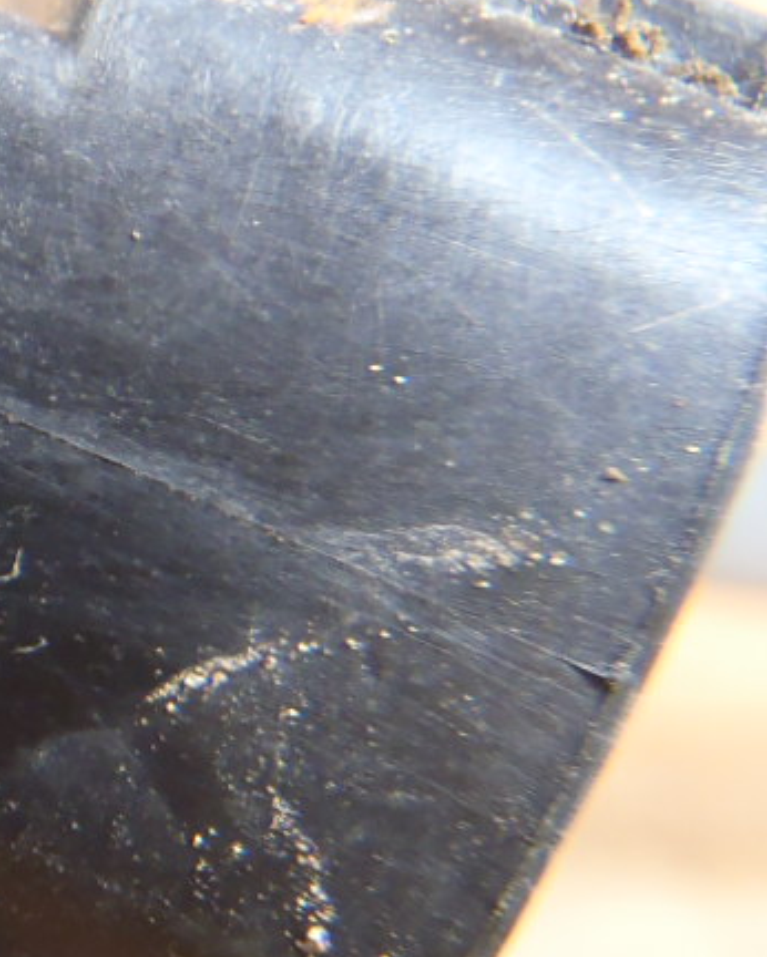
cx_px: -650
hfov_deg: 12.9
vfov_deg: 17.9
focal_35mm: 107
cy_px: 306
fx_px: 3034
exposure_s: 1/5
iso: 200
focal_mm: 6.64
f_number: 4.7
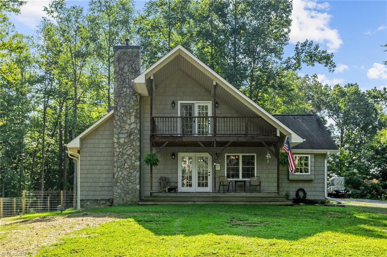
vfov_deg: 36.8
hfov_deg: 53.2
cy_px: 128
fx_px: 387
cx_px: 194
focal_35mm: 36
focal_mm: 36
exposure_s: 1/160
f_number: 8
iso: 160
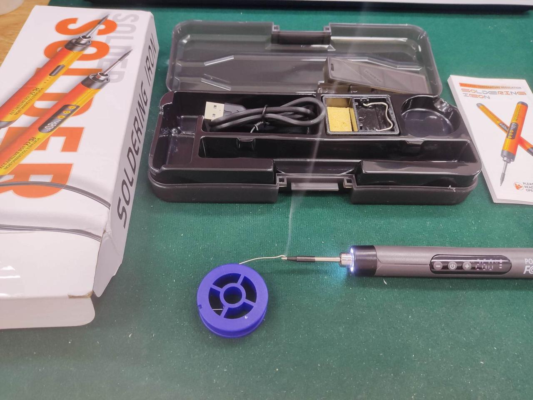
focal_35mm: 25
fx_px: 385
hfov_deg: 69.4
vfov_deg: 54.9
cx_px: 266
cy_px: 200
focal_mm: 4.71
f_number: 1.79
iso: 134
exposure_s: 1/60
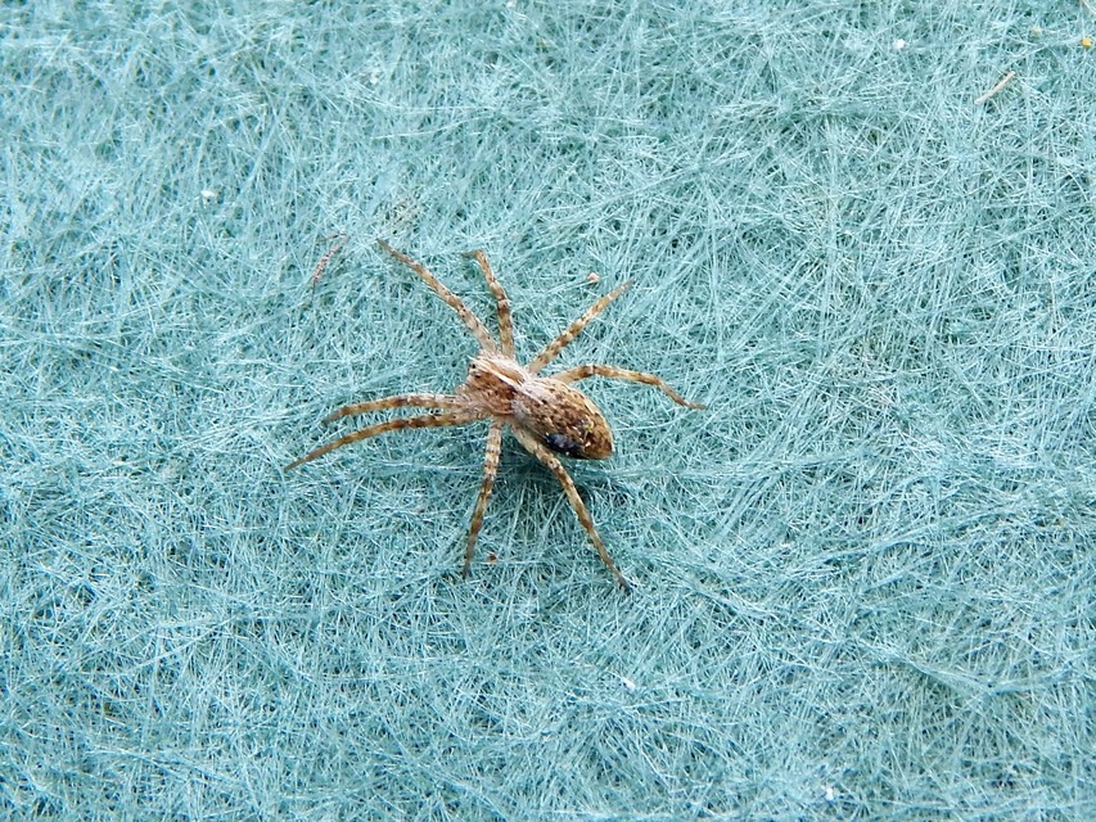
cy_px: 411
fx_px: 2185
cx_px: 548
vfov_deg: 21.3
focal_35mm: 69
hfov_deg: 28.2
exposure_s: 1/250
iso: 125
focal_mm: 12.3
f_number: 4.1
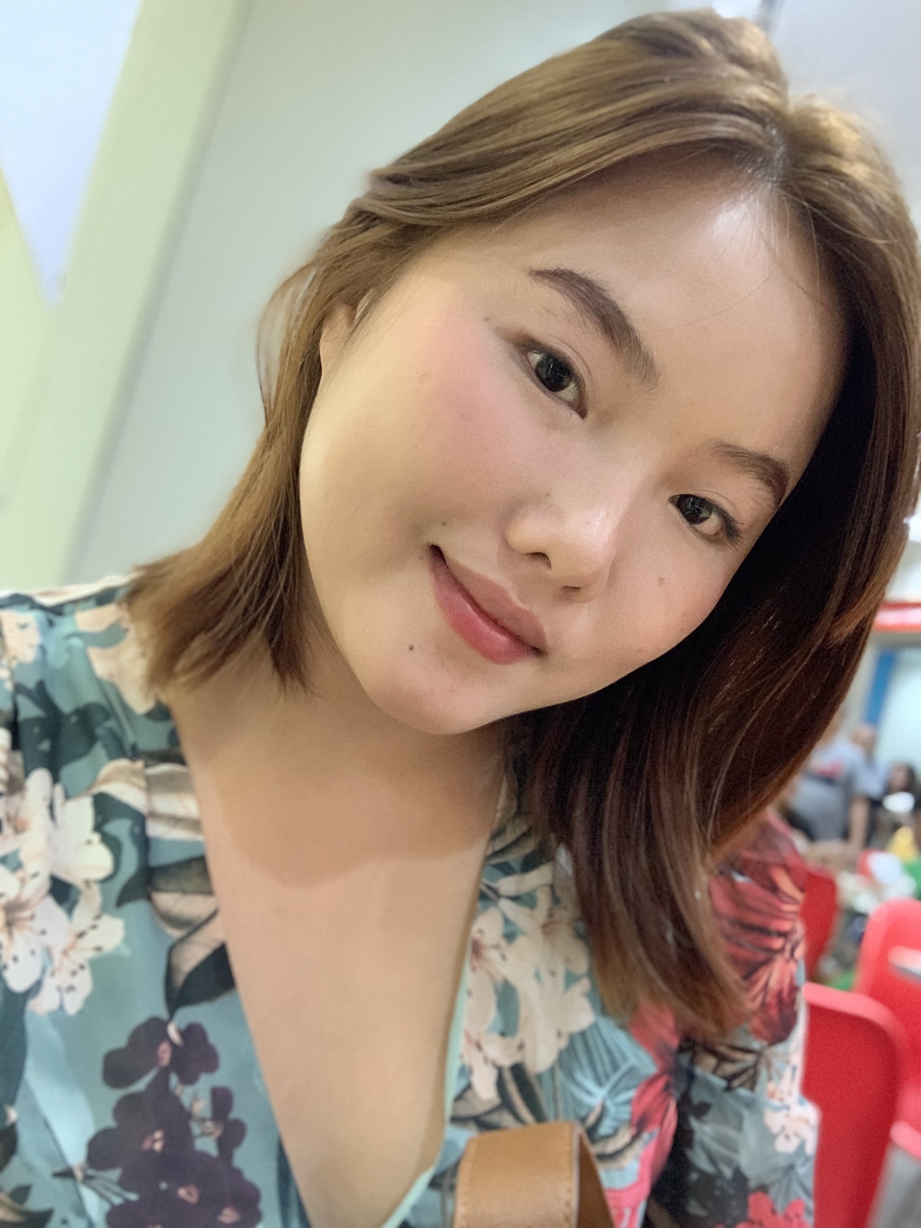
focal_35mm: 32
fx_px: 1135
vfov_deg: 56.8
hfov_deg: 44.2
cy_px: 614
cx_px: 460
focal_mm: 2.87
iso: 320
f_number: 2.2
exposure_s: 1/30
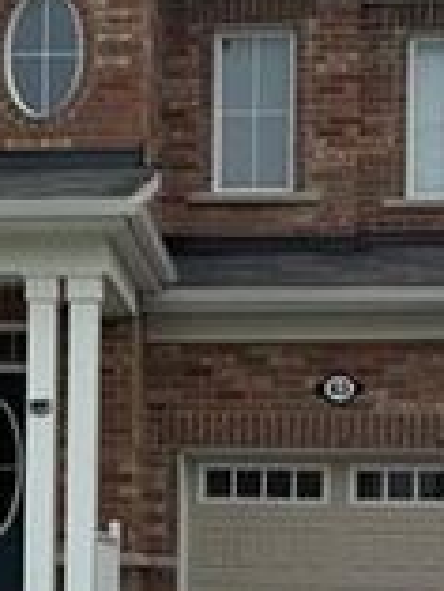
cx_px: 139
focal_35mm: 102
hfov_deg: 14.5
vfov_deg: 19.1
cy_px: 454
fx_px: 1742
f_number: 1.78
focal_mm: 6.76
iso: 80
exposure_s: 1/1361
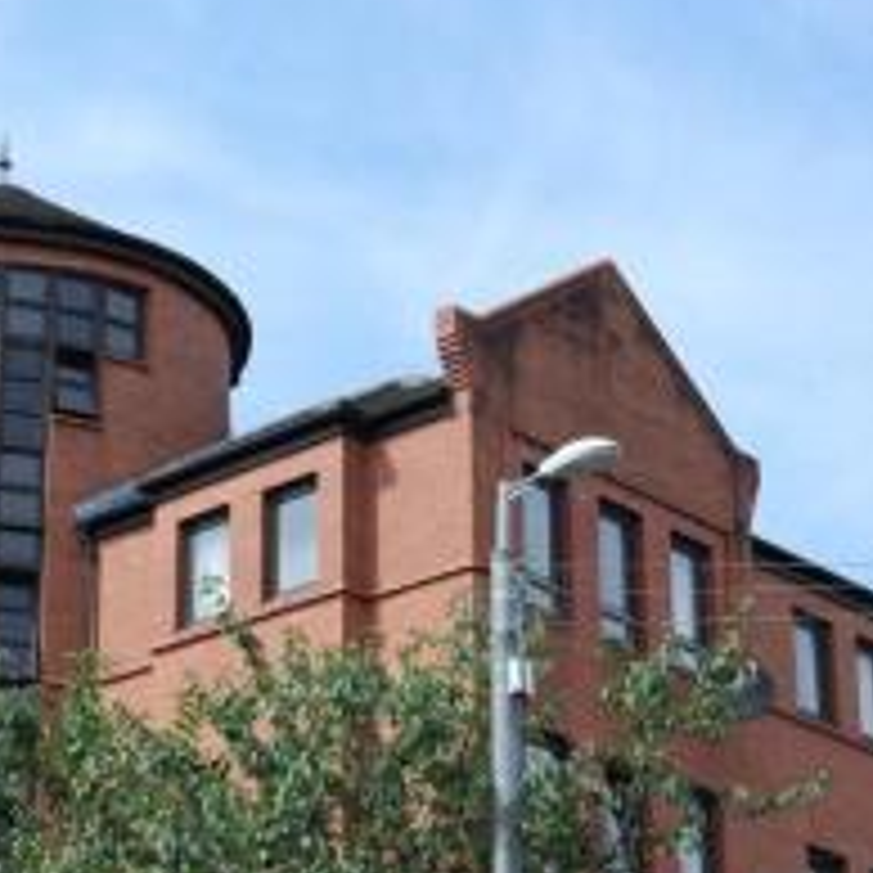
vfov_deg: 18.0
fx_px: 2739
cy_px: 641
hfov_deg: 17.9
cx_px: 104
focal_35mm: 96
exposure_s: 1/200
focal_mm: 30
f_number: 5.6
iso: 100
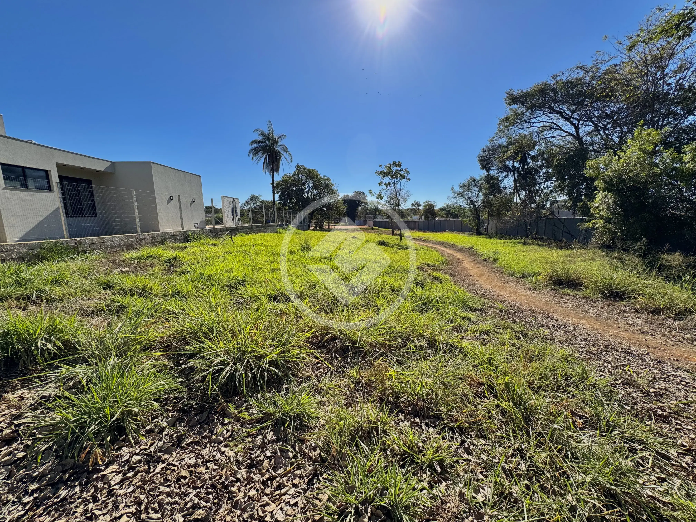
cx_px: 348
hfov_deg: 102.1
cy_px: 261
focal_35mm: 14
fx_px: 281
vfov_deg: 85.7
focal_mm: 2.22
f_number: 2.2
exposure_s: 1/2146
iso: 50
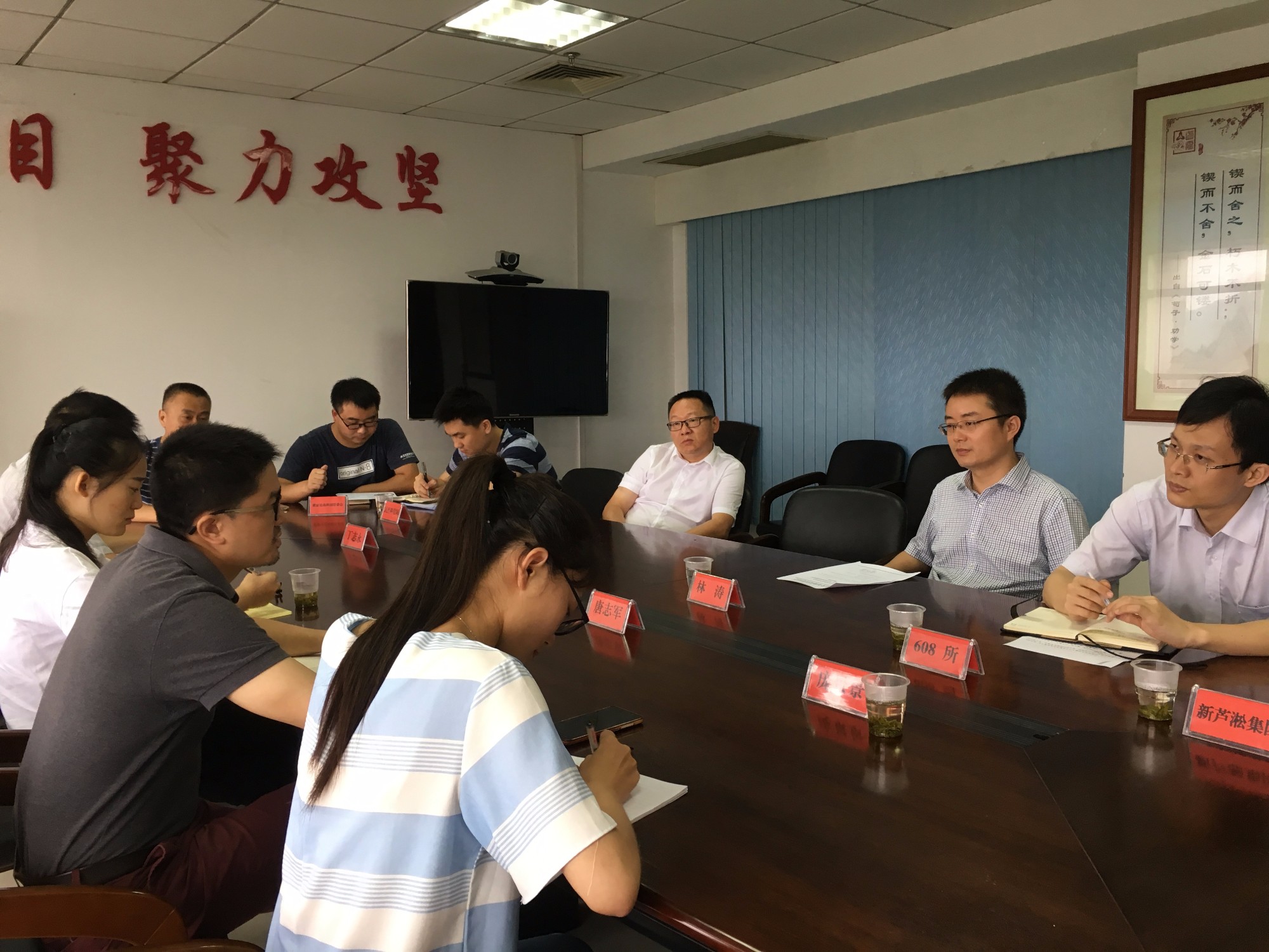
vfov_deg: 48.2
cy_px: 476
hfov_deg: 61.7
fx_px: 1063
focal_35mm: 29
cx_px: 634
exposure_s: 1/33
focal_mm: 4.15
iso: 80
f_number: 2.2
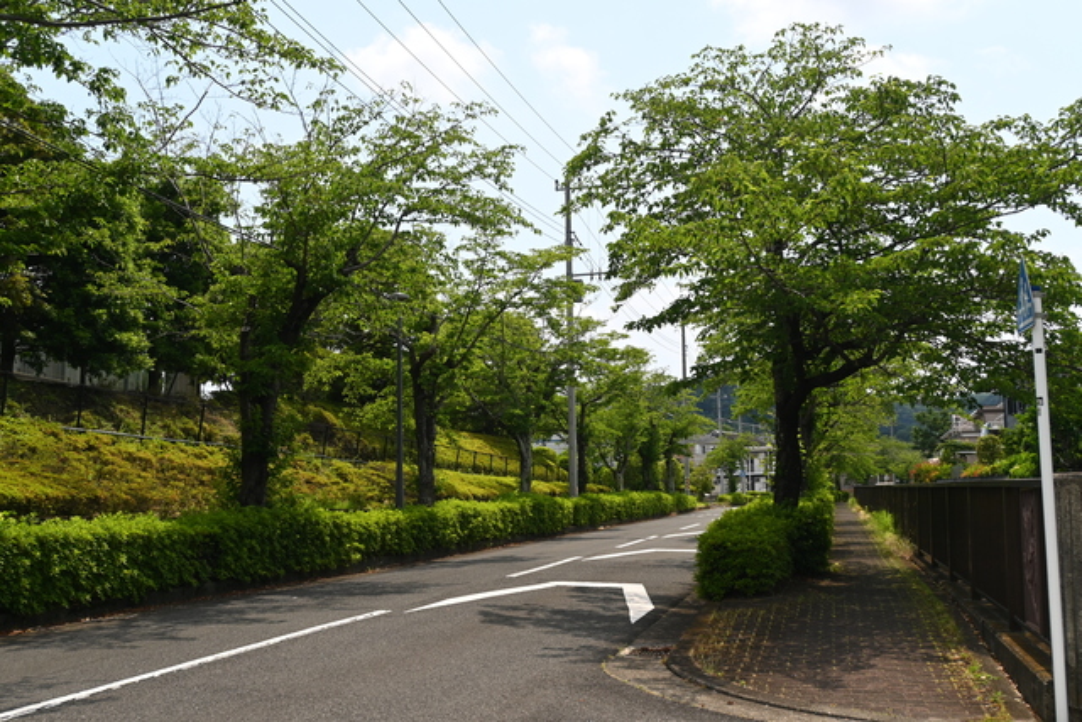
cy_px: 361
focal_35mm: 37
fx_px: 1105
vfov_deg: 36.2
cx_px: 541
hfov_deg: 52.2
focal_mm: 24.5
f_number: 6.3
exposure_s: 1/640
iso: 320
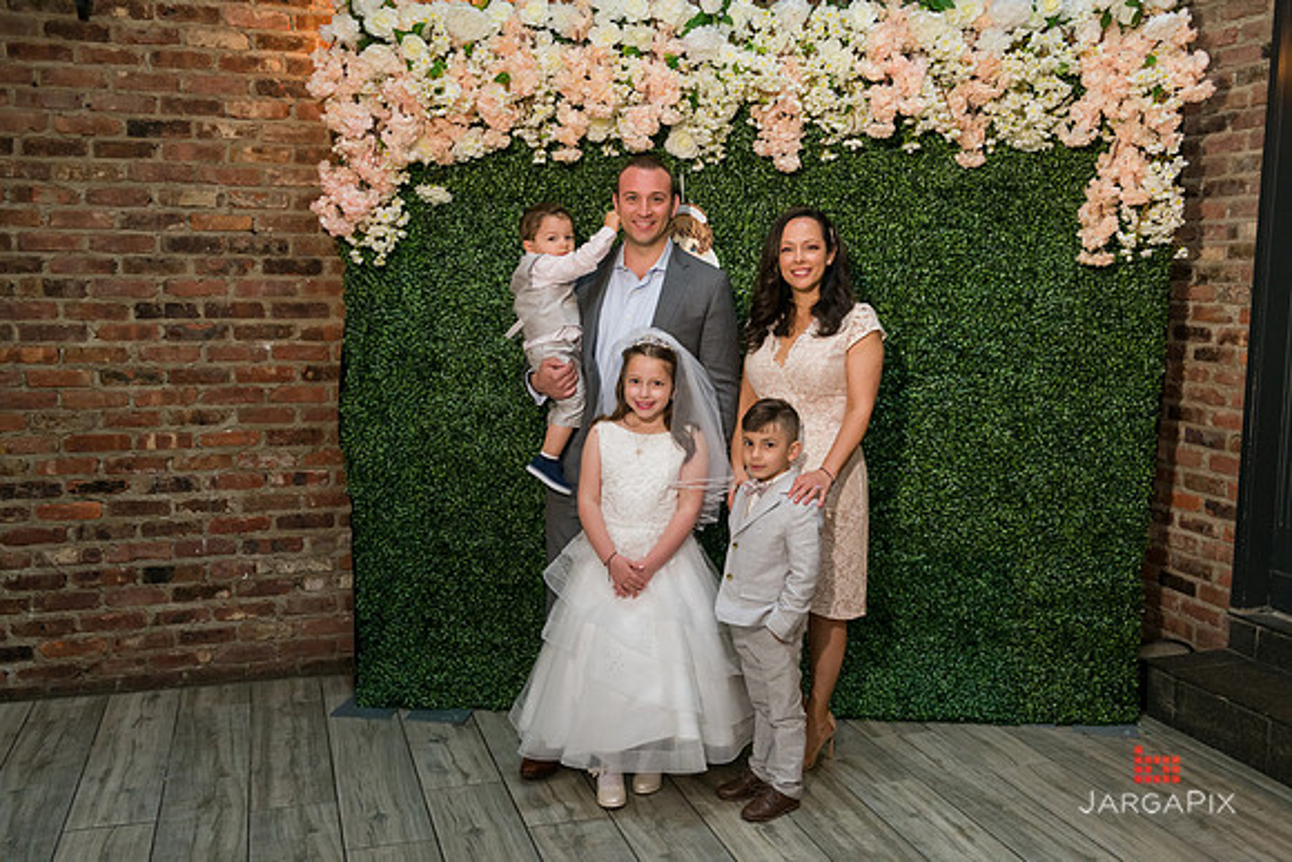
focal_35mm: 35
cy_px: 431
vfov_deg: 37.9
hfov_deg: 54.4
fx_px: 1256
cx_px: 646
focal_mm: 35
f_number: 5.6
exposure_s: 1/125
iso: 1600
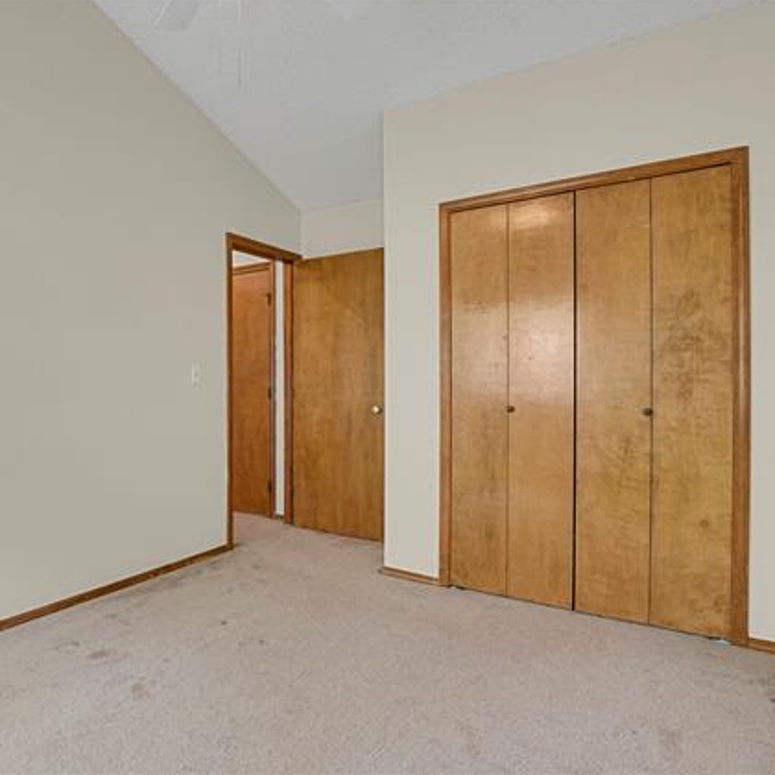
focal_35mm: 22
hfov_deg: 67.0
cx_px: 236
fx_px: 557
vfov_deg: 69.6
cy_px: 384
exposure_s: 4
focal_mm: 17
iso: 250
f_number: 8
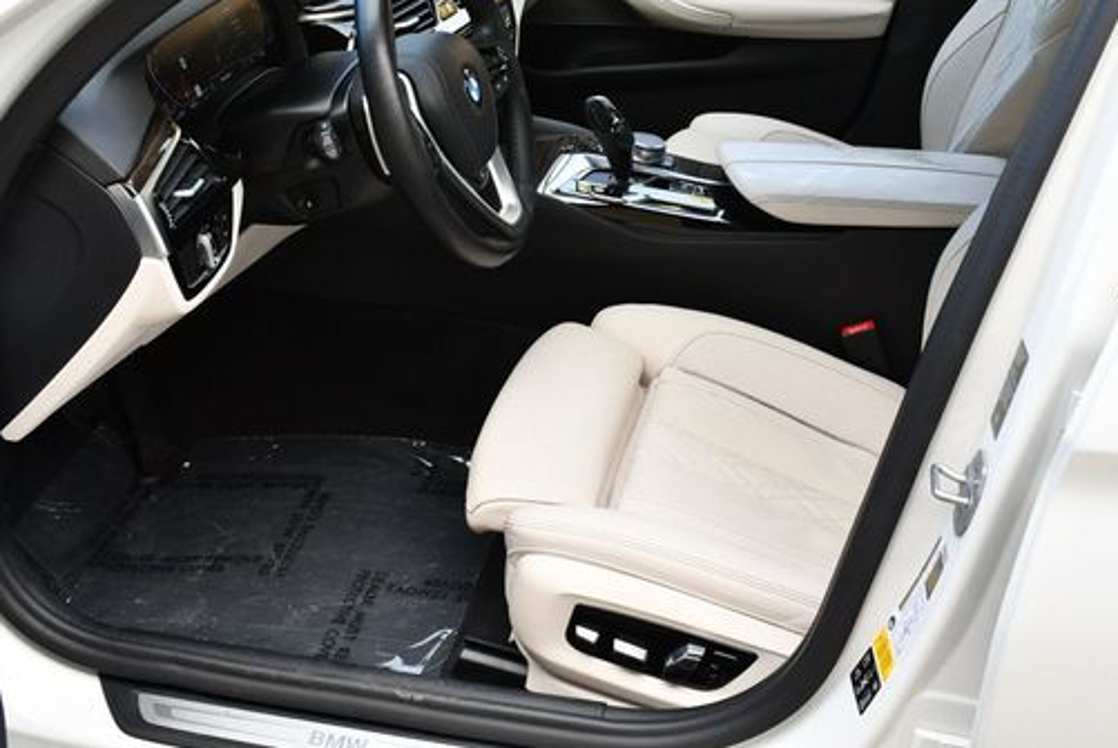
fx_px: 1430
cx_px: 571
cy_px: 279
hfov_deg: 42.7
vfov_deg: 29.2
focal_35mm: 46
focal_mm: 18
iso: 400
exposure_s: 1/250
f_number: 4.5
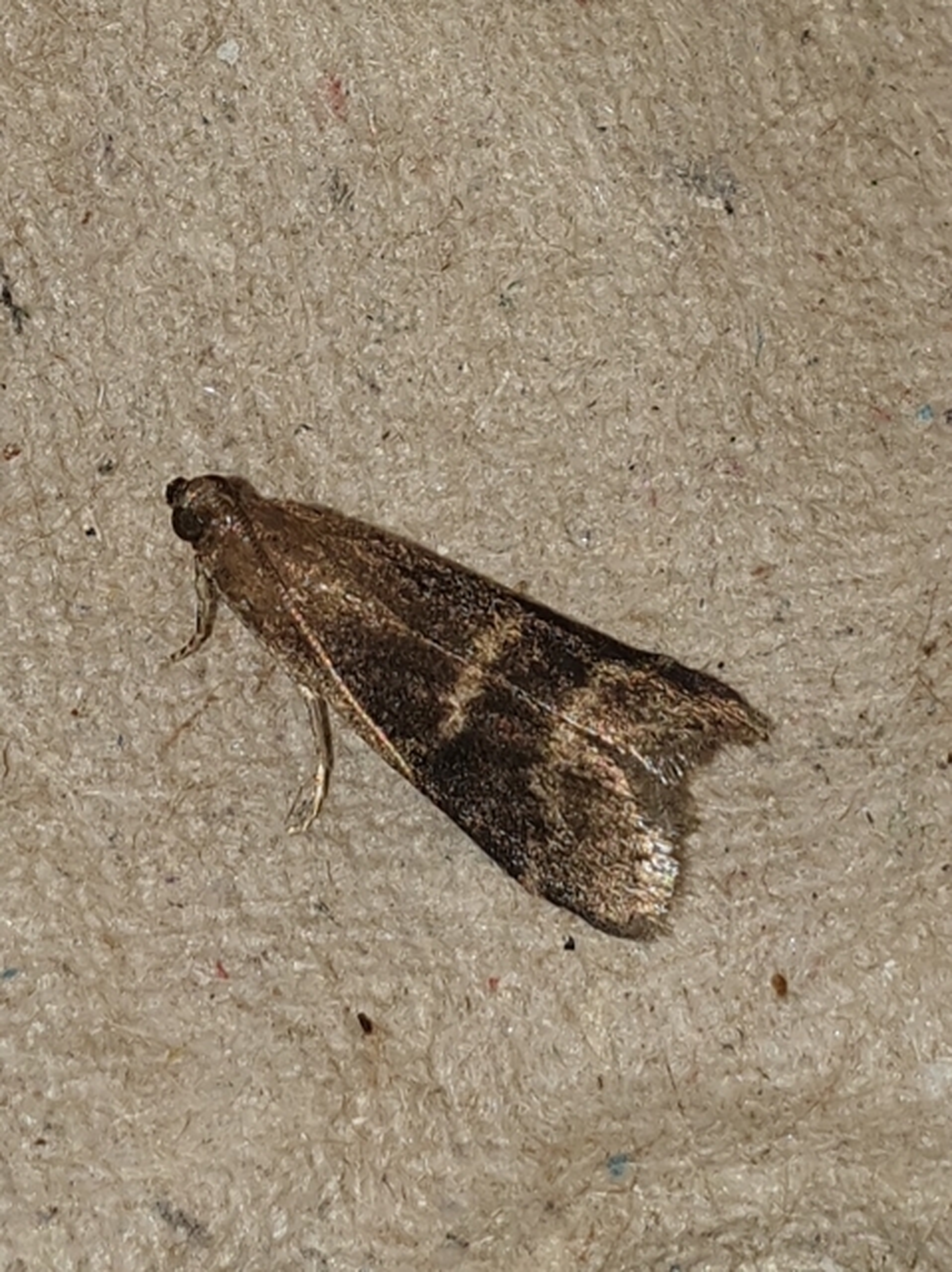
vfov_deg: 67.3
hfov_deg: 53.0
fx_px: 955
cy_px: 636
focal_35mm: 26
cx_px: 476
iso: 50
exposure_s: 1/1300
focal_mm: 4.3
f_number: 2.4
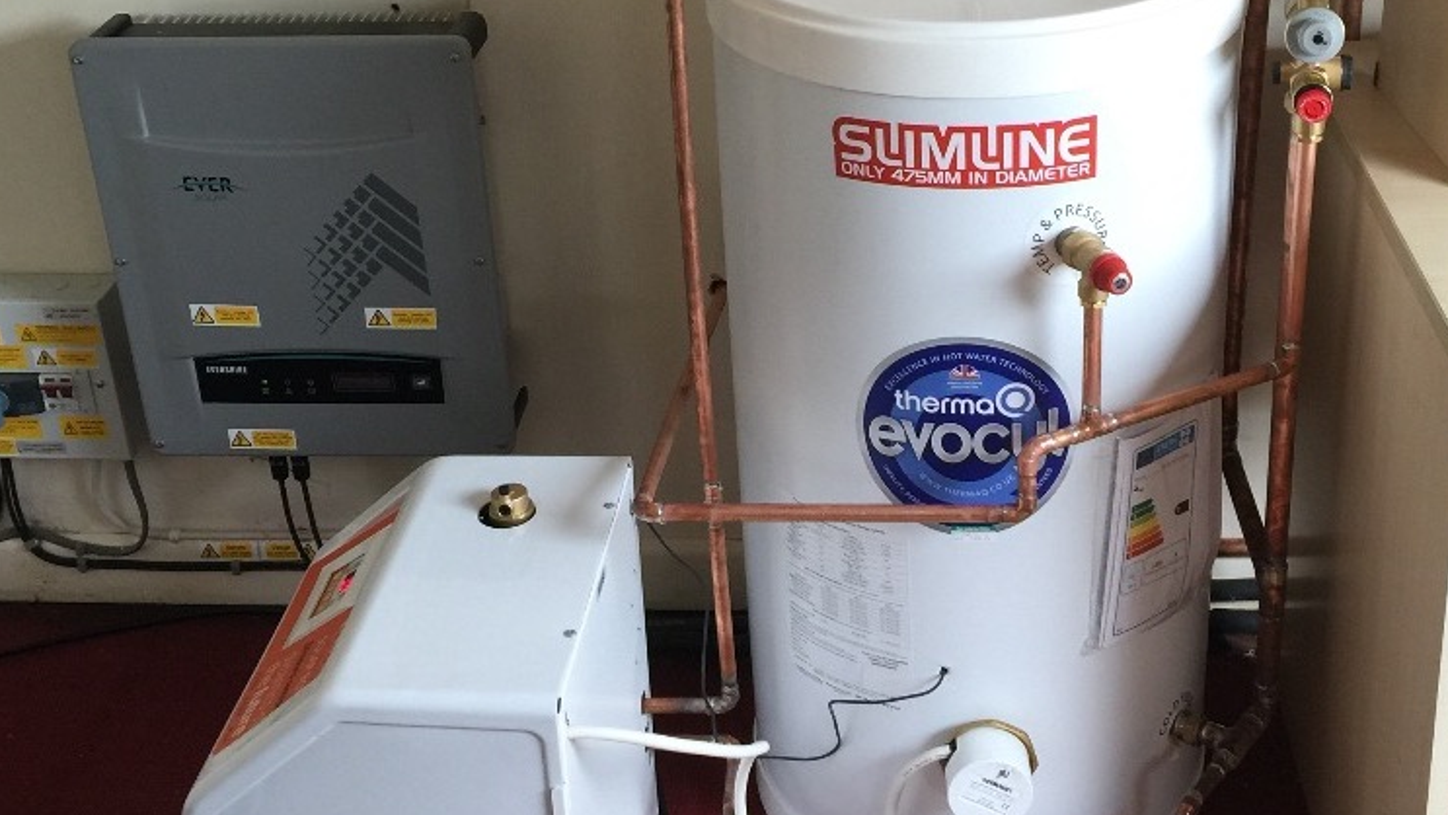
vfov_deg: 23.4
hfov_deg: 40.5
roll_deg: +3.1
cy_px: 291
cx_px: 793
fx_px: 1958
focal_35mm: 51
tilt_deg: -25.8
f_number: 2.2
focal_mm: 4.15
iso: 50
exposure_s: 1/33
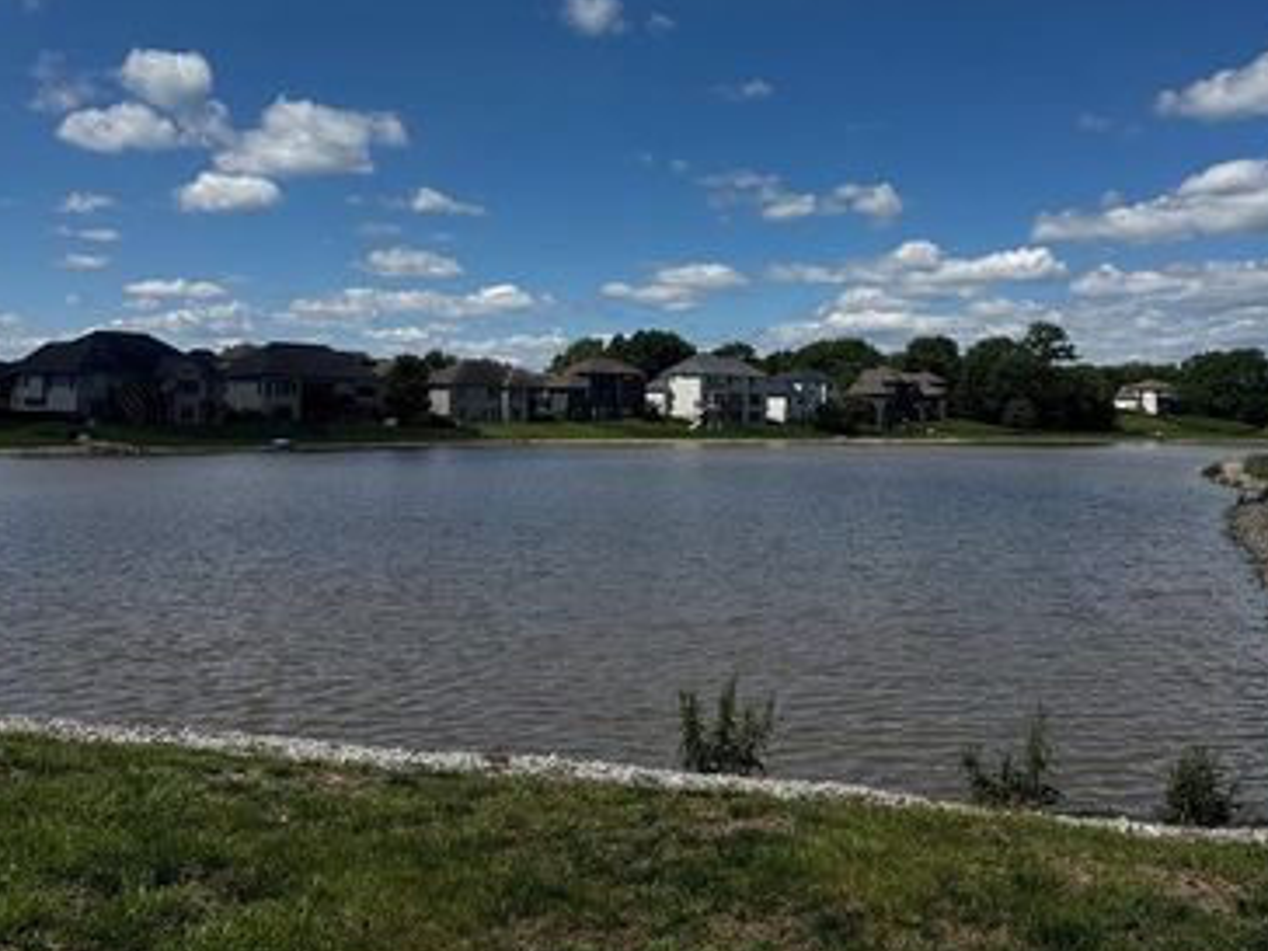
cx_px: 770
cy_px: 423
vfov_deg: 42.9
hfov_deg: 54.9
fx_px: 1209
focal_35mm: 33
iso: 80
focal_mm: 6.76
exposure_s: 1/7937
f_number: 1.78
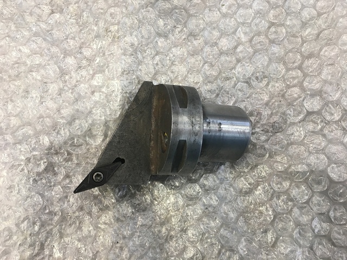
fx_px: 291
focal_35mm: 29
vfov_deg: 48.2
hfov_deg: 61.7
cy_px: 130
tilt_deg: -79.3
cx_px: 174
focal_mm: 4.15
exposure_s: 1/30
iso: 40
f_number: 2.2
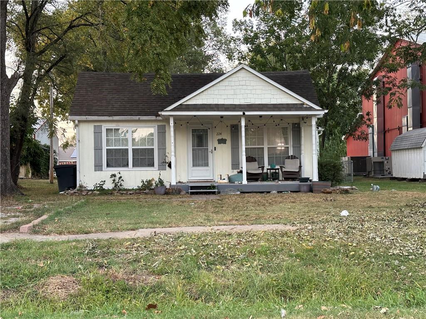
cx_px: 213
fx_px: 591
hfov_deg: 39.7
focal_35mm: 48
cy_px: 160
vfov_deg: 30.3
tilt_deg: +0.6
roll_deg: +0.7
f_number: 1.78
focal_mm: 6.86
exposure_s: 1/60
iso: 125
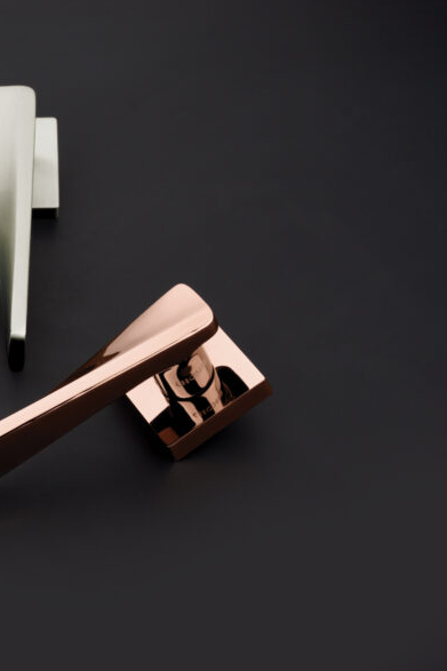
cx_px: -59
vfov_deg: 21.2
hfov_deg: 13.9
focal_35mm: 96
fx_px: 1789
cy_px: 287
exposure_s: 1/125
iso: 100
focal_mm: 55
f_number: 11
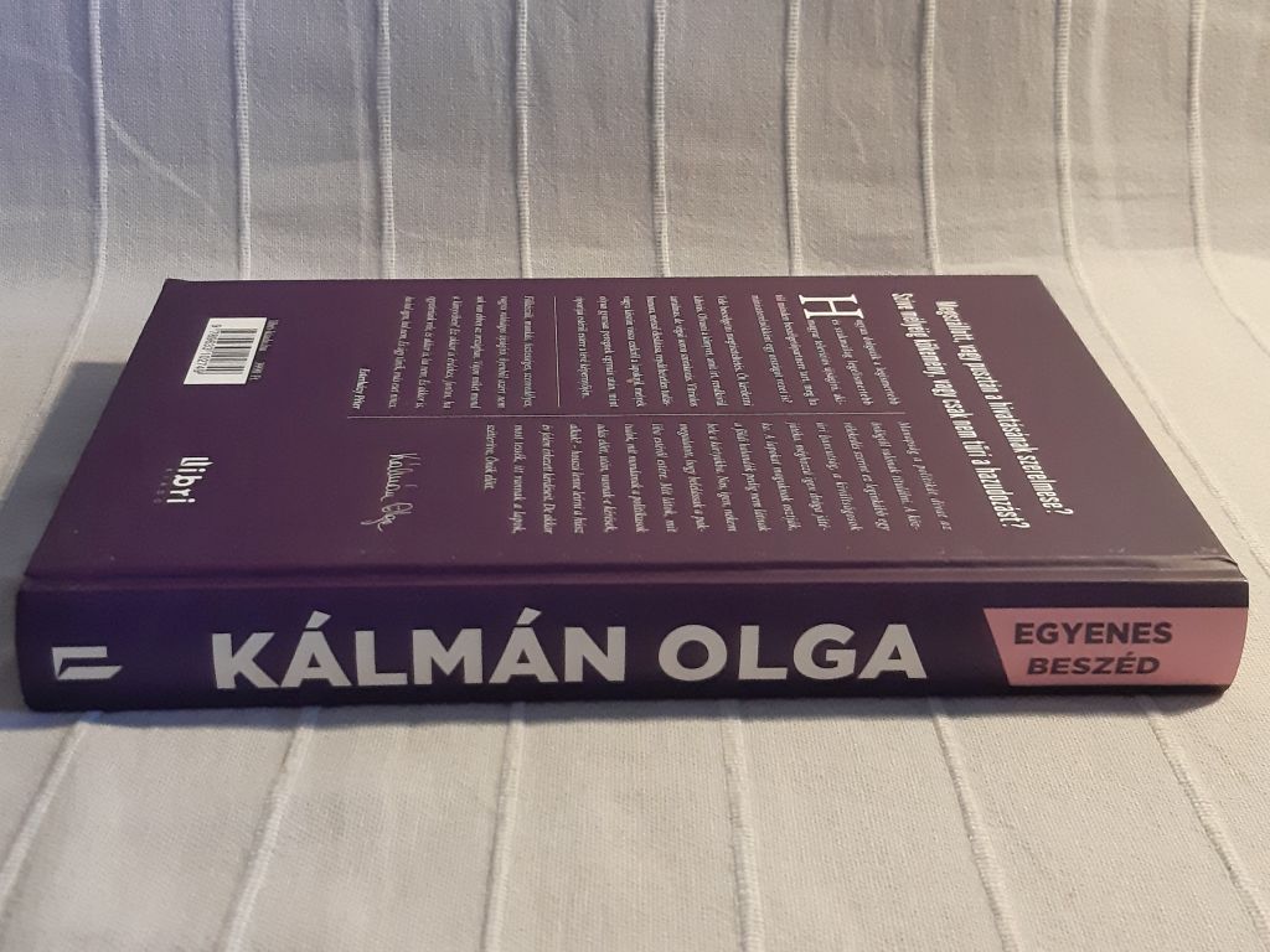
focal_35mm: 27
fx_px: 991
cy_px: 476
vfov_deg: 51.4
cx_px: 635
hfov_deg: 65.3
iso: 500
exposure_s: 1/50
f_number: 1.7
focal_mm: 3.93
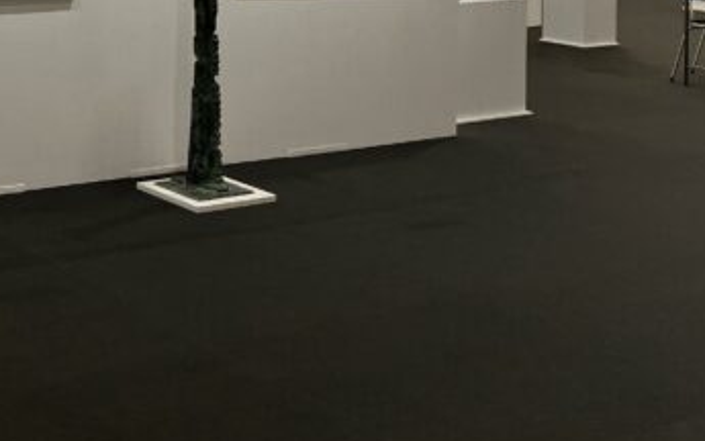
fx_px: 1269
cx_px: -33
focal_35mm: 66
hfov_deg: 28.7
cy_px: -118
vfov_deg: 18.5
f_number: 1.8
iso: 50
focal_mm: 3.99
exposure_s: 1/100
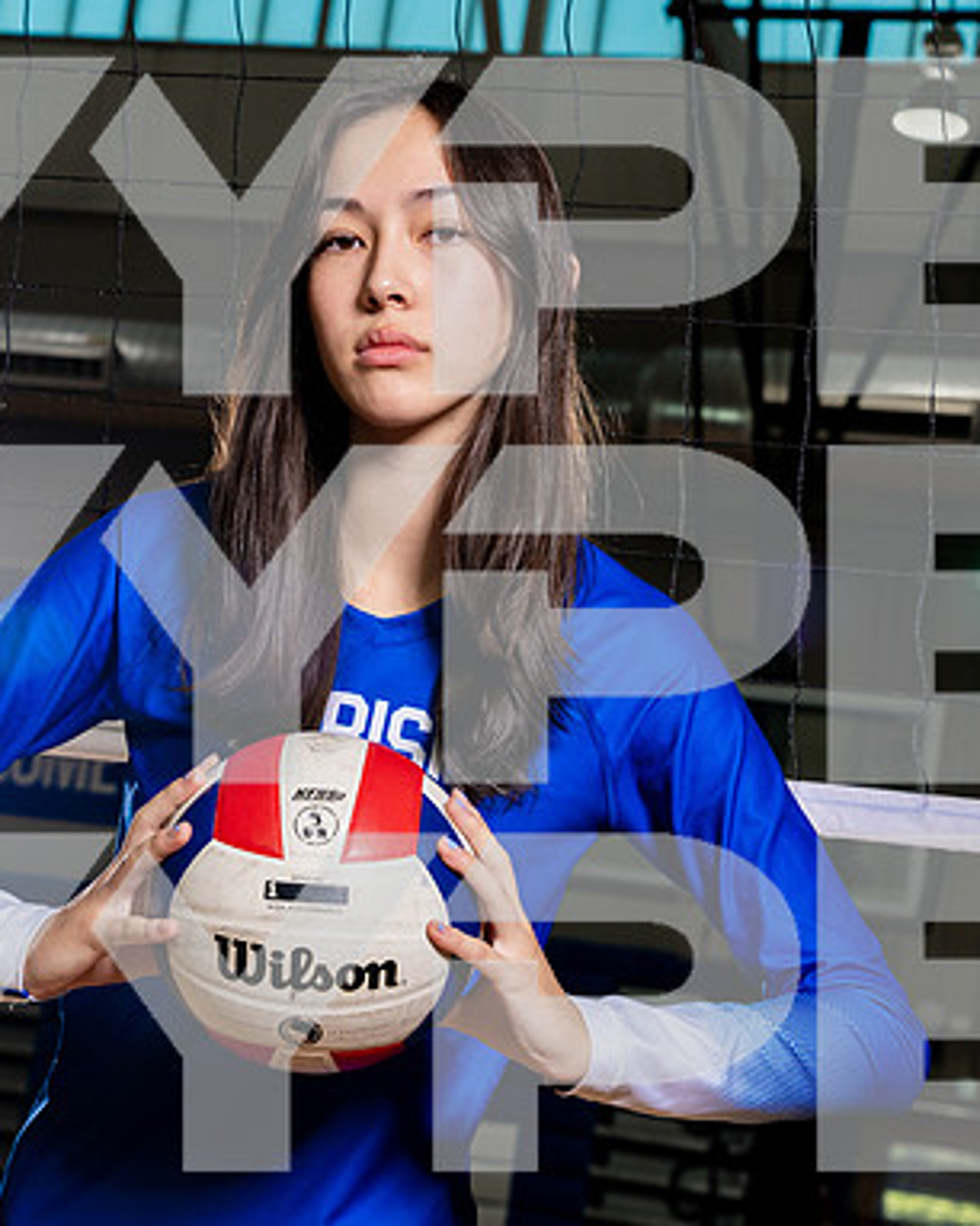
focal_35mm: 91
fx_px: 3302
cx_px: 381
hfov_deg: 16.9
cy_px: 616
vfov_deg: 21.0
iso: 400
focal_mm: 64
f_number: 8
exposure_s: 1/250
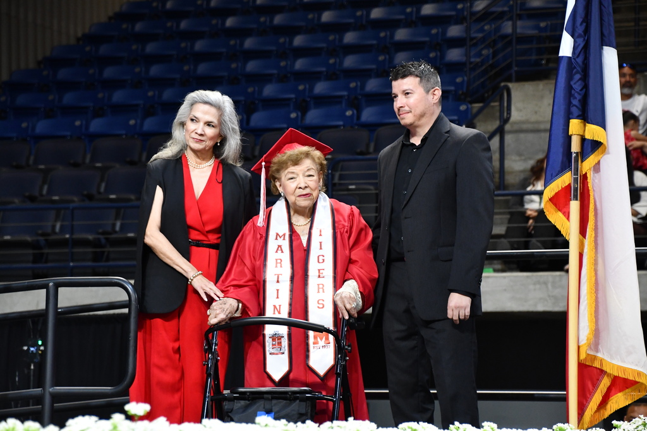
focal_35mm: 150
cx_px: 324
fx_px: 2696
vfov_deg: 9.2
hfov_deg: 13.7
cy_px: 216
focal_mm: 100
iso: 2500
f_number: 5.6
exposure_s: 1/125
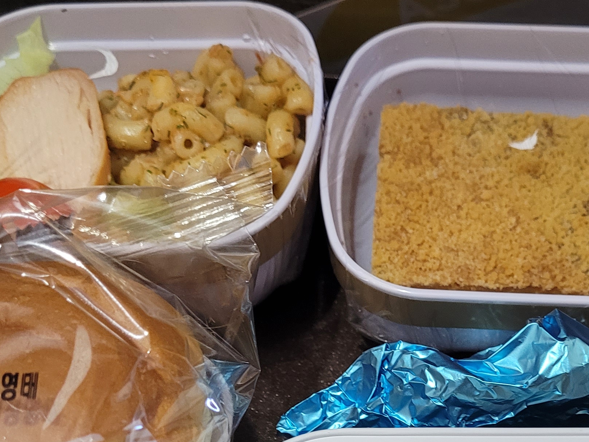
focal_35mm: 65
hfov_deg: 29.7
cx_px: 373
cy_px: 473
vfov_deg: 21.5
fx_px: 1106
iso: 400
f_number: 1.8
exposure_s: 1/40
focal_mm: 5.4
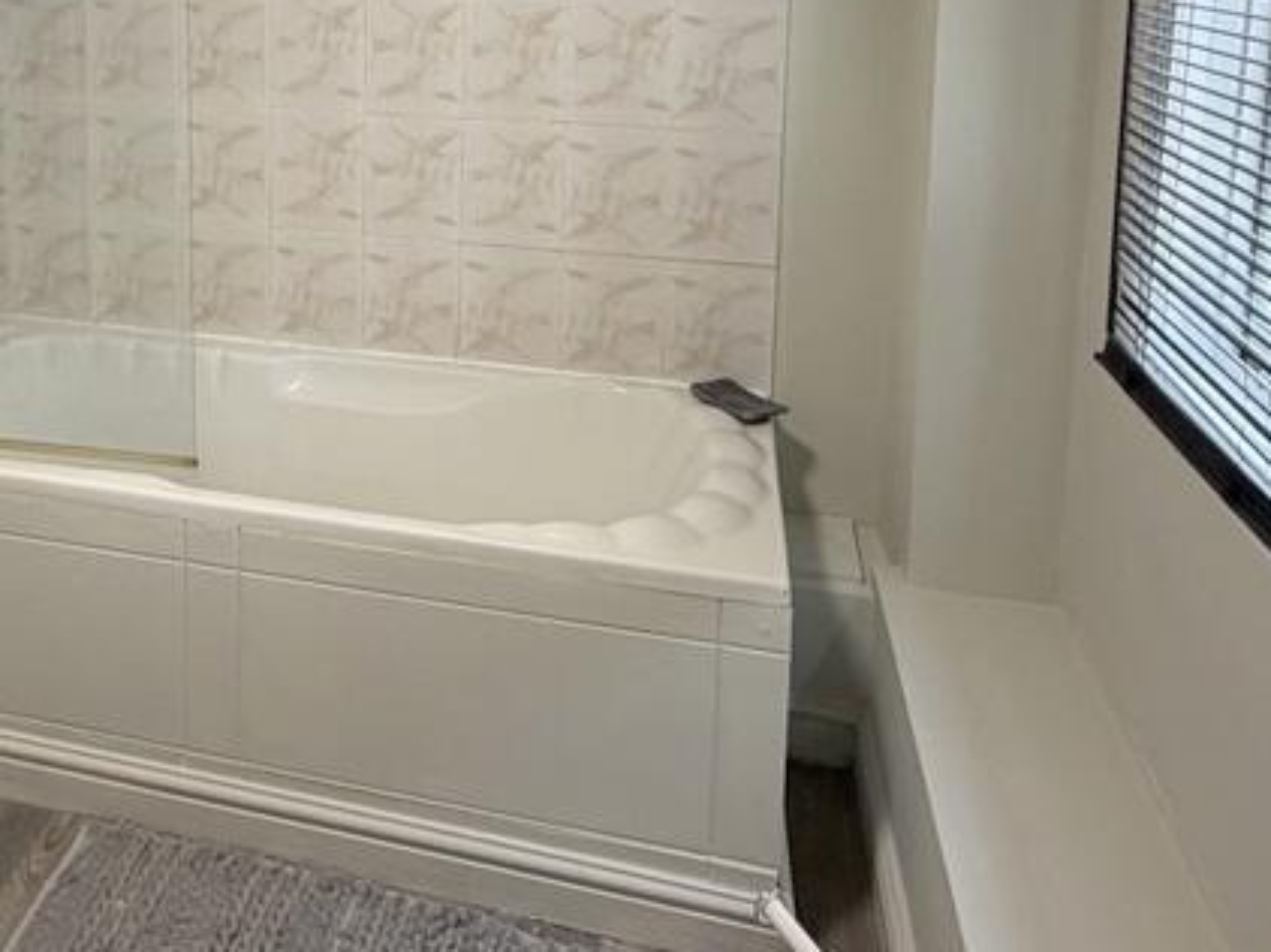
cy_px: 60
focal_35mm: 34
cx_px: 386
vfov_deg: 38.3
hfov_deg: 52.5
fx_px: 1248
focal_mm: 2.22
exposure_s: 1/50
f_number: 2.2
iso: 250
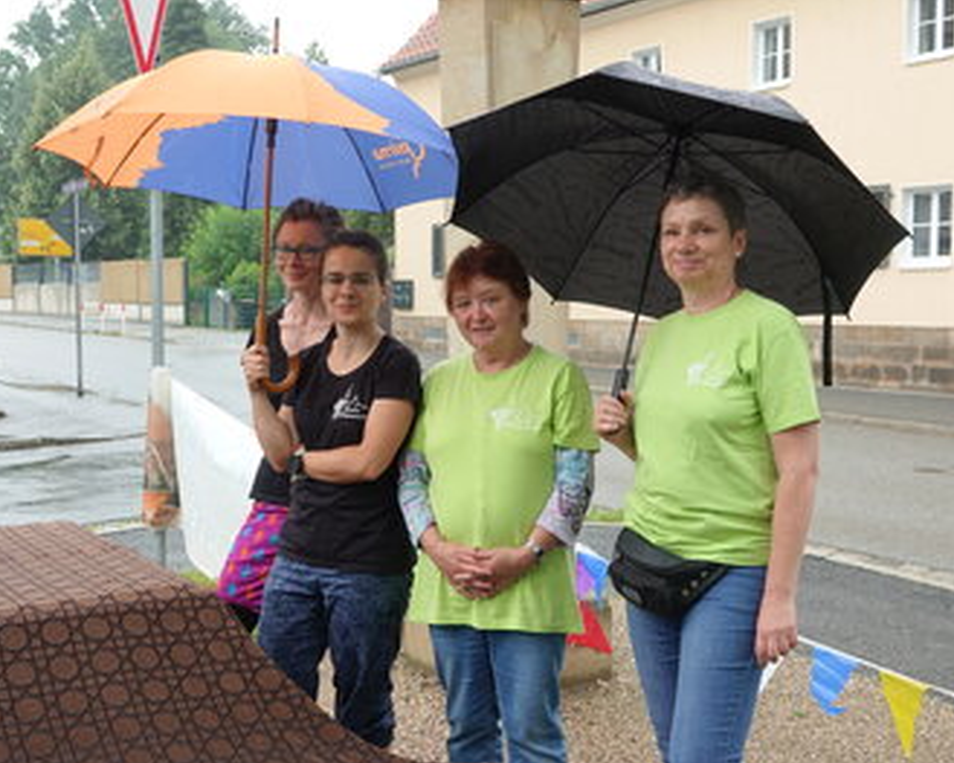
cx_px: 473
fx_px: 1129
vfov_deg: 37.3
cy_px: 384
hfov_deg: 45.8
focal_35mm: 40
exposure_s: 1/160
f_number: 3.2
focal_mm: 12.96
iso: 100
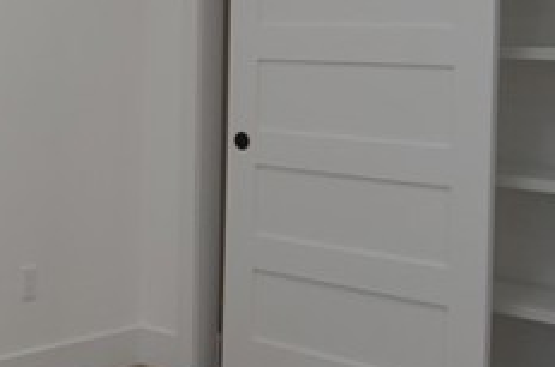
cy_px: 82
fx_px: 1126
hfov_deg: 25.1
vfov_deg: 18.4
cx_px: -99
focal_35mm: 73
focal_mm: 11
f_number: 5
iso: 400
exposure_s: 1/100
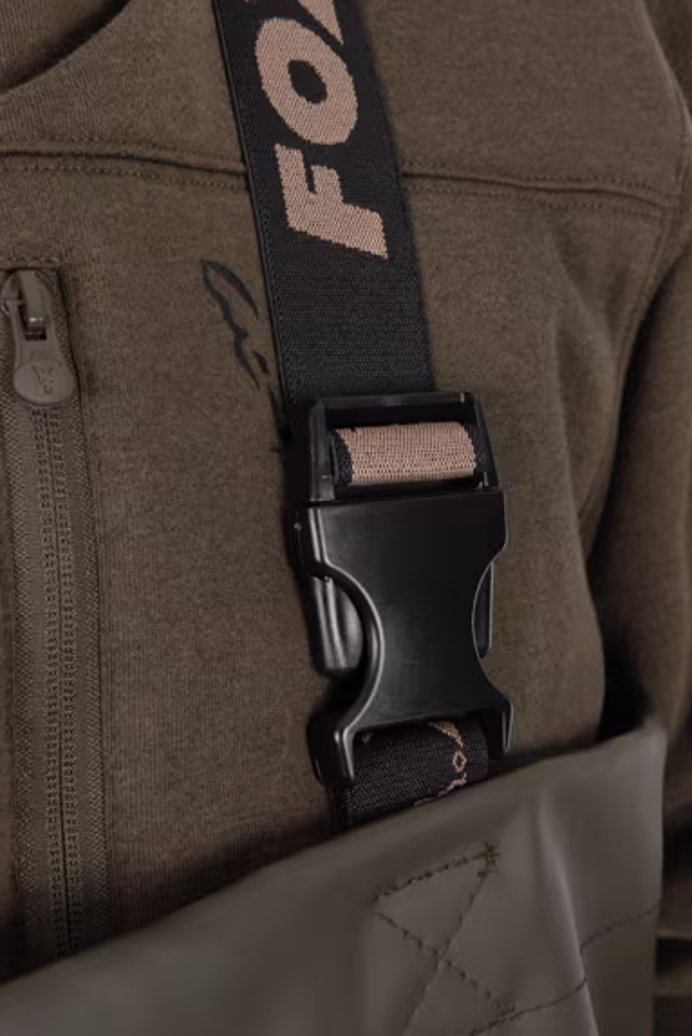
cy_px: 465
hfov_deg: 20.3
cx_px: 421
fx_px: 1928
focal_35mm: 67
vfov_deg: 30.0
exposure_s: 1/160
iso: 100
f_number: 11
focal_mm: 48
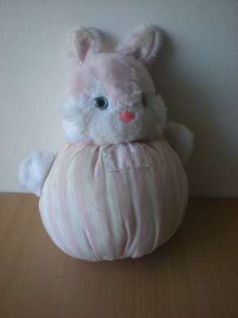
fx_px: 349
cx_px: 119
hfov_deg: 37.7
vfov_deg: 49.0
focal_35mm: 38
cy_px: 159
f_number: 3.1
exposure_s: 1/60
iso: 70
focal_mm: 6.3
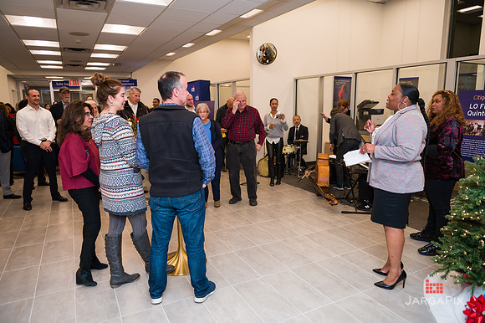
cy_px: 162
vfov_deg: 53.1
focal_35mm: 24
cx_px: 242
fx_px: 323
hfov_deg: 73.8
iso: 400
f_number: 3.2
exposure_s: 1/200
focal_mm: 24
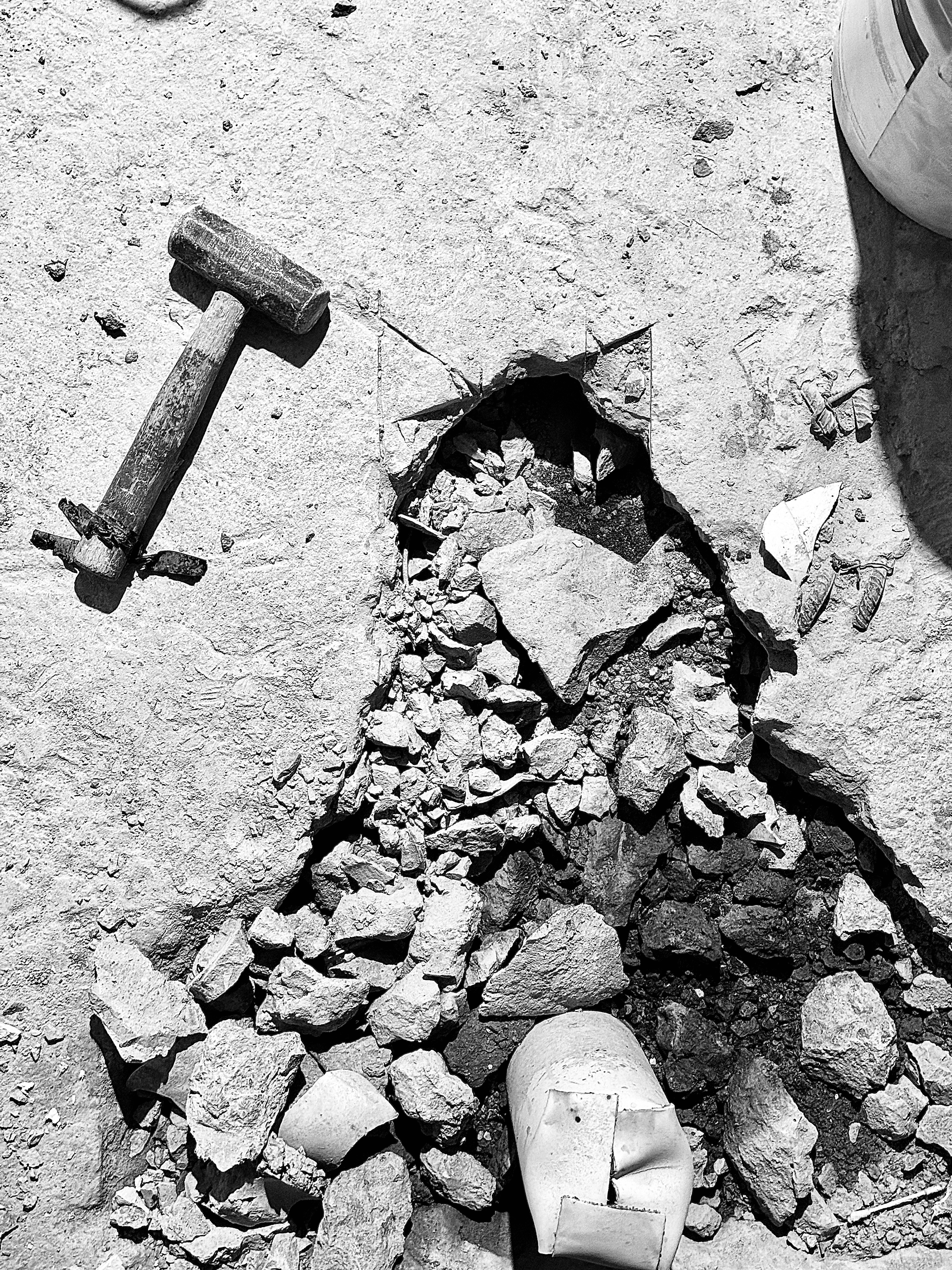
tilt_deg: -88.0
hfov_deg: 30.3
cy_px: 635
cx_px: 476
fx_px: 1760
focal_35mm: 48
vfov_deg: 39.7
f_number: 1.78
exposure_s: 1/31
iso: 500
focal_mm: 6.86
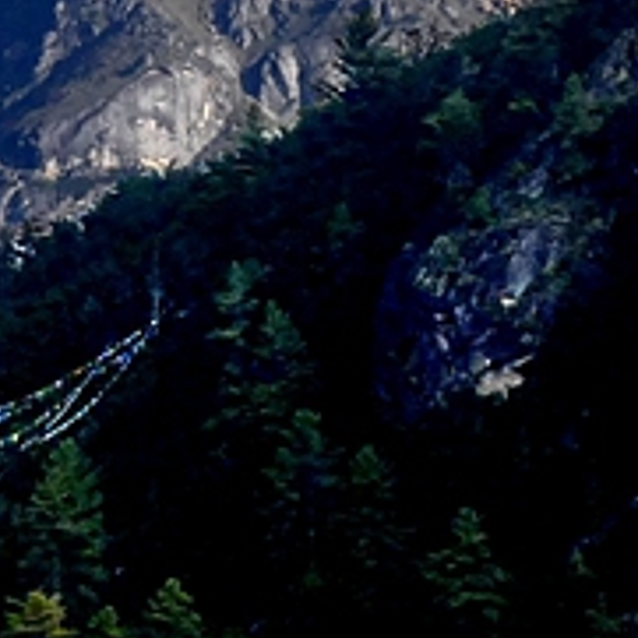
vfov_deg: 3.0
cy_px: -516
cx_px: 356
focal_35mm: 587
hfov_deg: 3.0
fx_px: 12240
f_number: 8
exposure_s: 1/500
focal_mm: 44.41
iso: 400
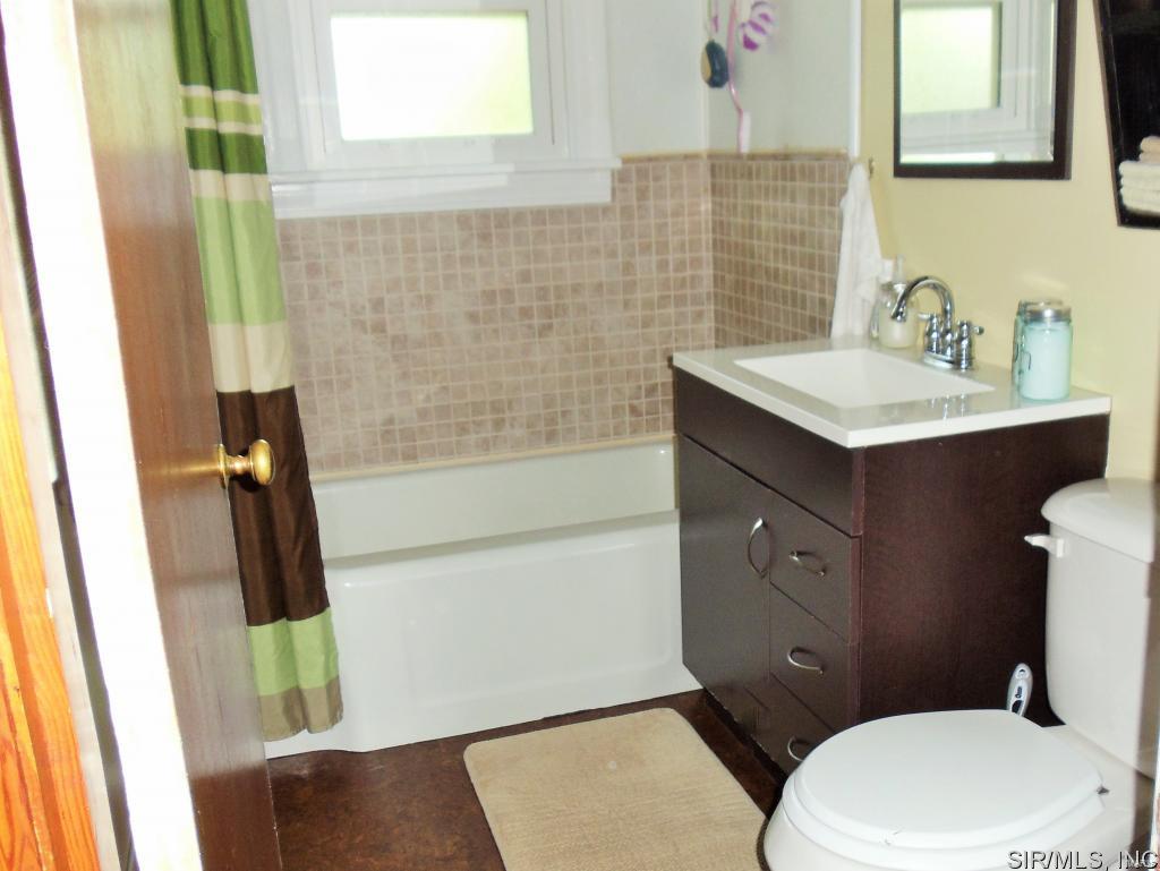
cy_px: 436
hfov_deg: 42.9
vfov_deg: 32.9
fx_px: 1475
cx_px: 580
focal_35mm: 44
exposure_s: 1/30
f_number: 3.5
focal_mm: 6
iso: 200
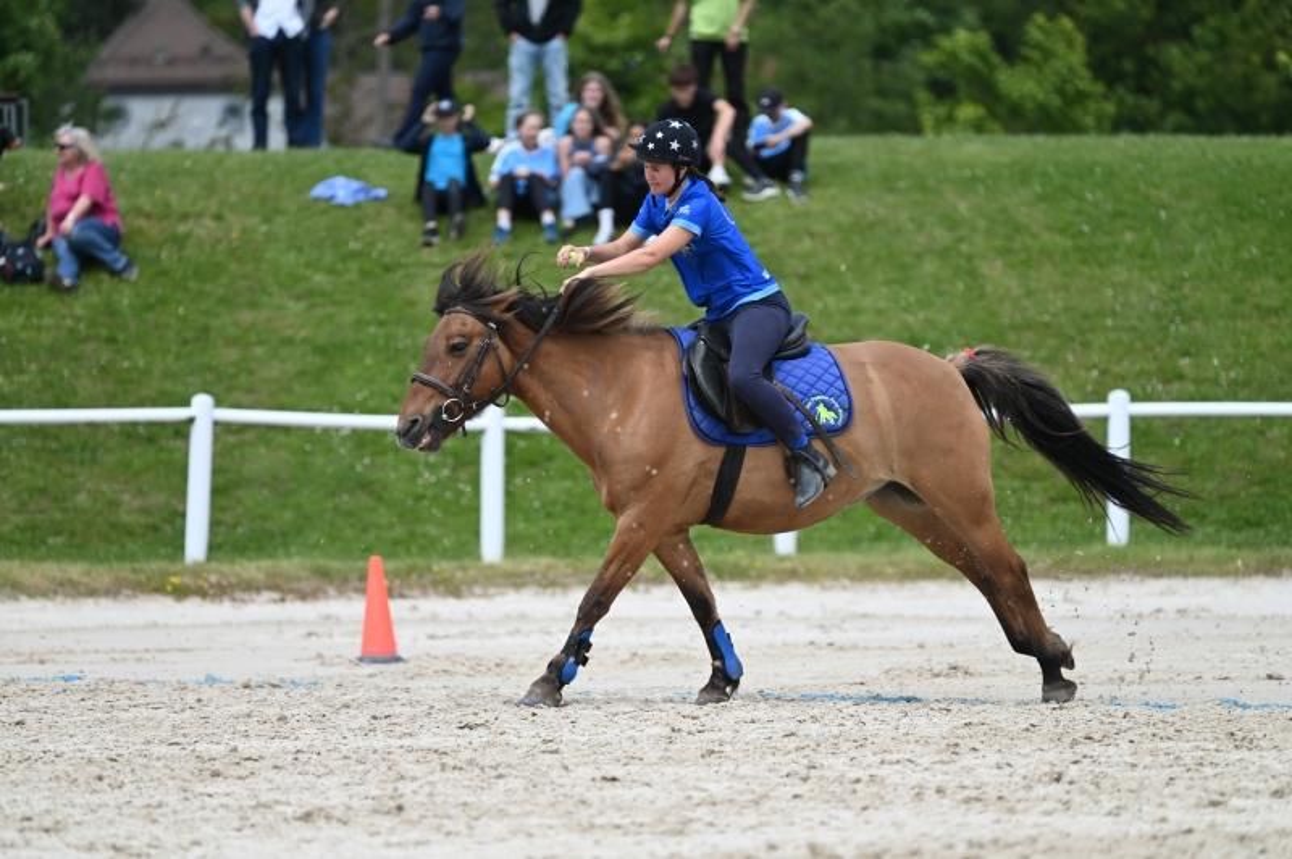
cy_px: 430
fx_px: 11116
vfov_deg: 4.4
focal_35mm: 310
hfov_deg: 6.7
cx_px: 646
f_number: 5.3
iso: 280
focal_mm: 310
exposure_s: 1/1250
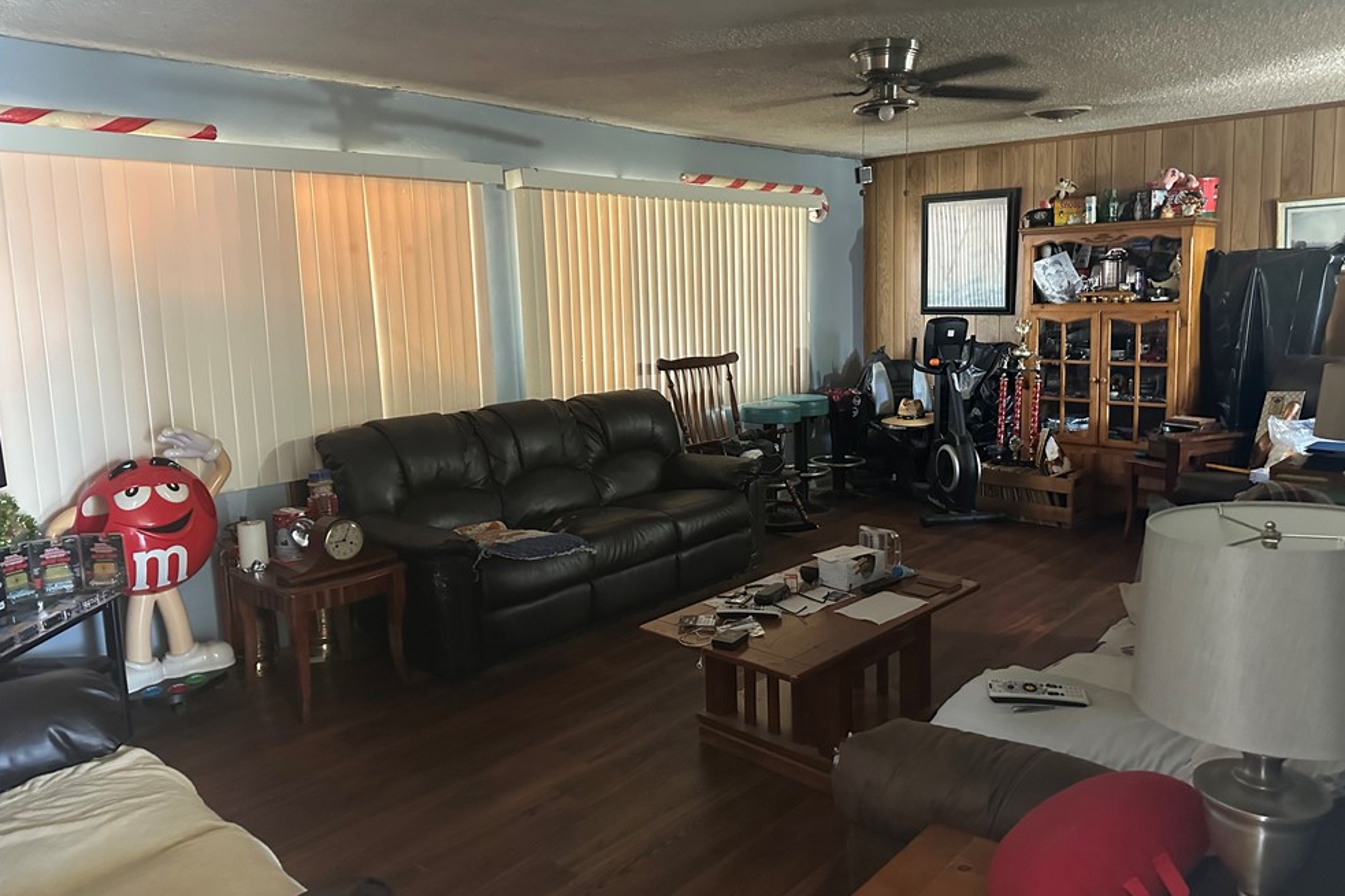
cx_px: 694
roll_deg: +1.4
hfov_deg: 69.4
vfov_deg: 49.5
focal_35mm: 26
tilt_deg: -7.2
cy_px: 421
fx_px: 971
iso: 1000
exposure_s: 1/40
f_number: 1.78
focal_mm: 6.86
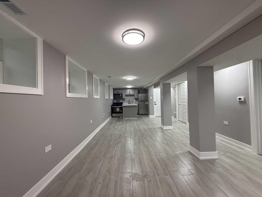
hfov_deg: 102.1
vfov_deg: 85.7
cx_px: 131
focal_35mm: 14
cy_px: 98
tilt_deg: +0.5
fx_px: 106
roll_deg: +1.2
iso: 250
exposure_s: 1/120
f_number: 2.2
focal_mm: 2.22
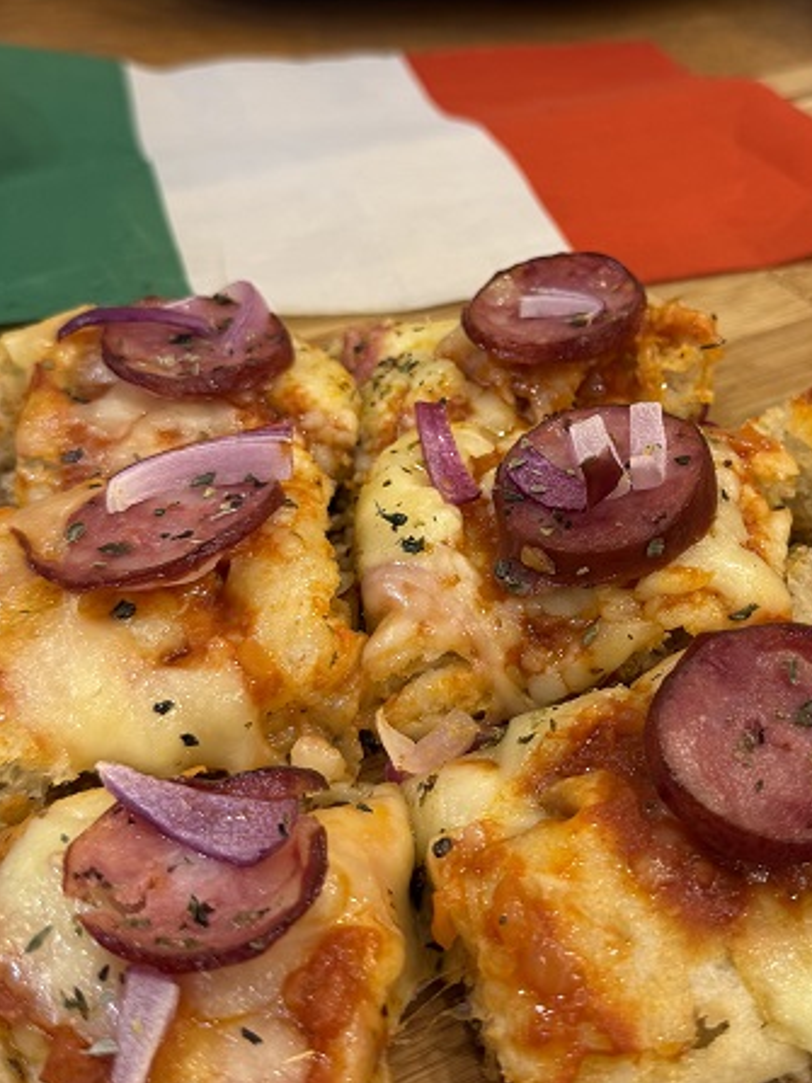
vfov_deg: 43.7
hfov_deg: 33.2
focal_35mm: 43
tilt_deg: -35.5
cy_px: 451
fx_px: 1346
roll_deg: -4.4
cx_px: 562
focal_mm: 6.76
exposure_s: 1/60
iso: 125
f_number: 1.78
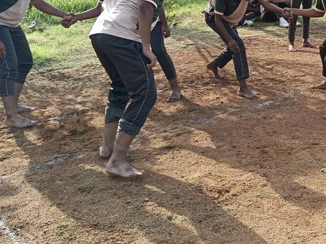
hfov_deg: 33.6
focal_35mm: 54
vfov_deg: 26.1
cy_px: 20
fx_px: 509
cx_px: 294
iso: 50
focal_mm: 3.98
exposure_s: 1/214
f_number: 1.8
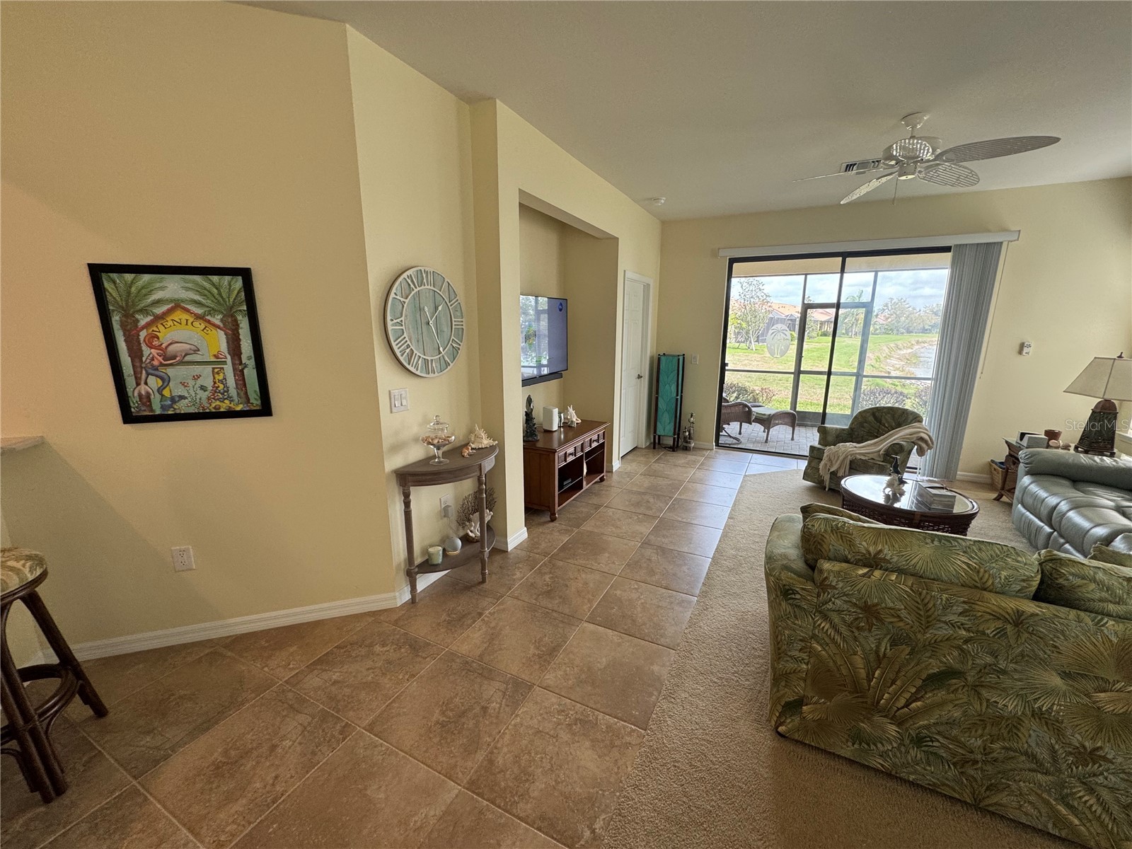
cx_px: 566
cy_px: 424
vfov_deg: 85.7
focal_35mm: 14
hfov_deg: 102.1
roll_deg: +1.5
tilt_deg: -12.9
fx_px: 458
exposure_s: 1/120
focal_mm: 2.22
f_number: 2.2
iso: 160
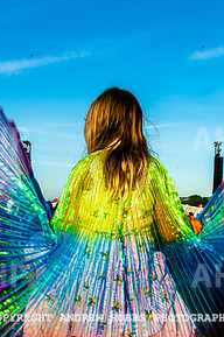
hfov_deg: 31.8
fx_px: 393
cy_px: 217
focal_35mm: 42
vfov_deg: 45.9
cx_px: 110
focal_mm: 27
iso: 640
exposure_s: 1/100
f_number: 22
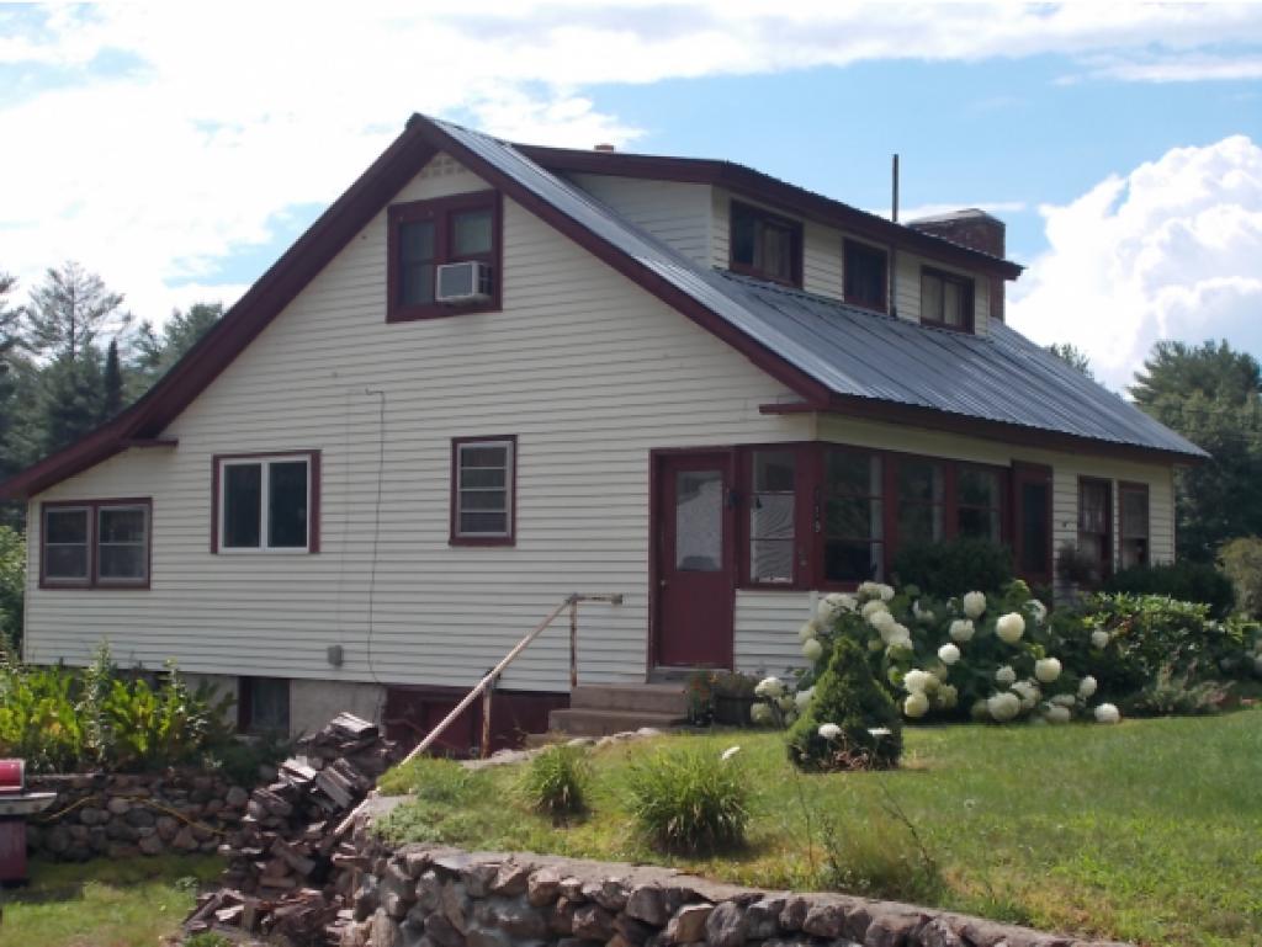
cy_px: 474
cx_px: 631
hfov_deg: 38.2
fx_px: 1824
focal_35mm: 50
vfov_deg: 29.1
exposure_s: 1/100
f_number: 11.3
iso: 80
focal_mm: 9
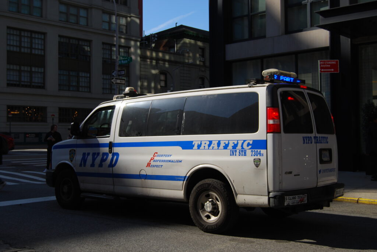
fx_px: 487
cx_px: 188
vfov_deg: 29.0
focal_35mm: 46
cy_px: 126
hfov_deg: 42.3
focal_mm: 31
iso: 100
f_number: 5.6
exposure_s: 1/500
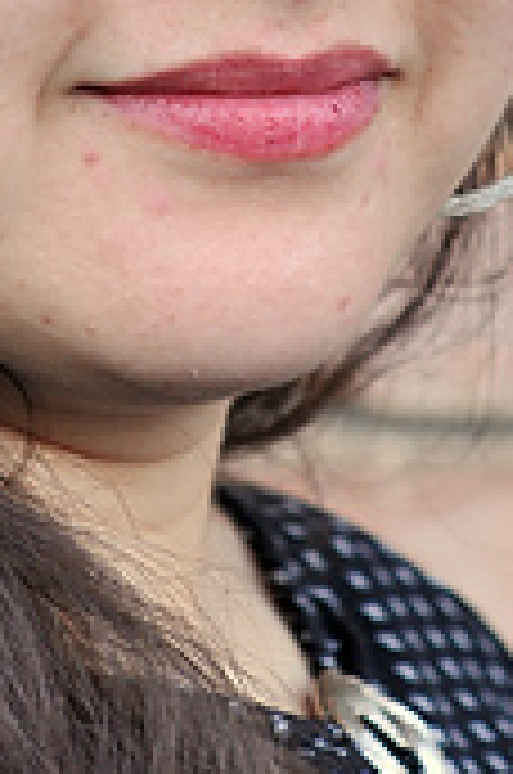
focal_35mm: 475
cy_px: -324
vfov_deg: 4.3
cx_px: 92
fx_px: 10191
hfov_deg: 2.9
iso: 250
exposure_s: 1/50
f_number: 4
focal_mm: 85
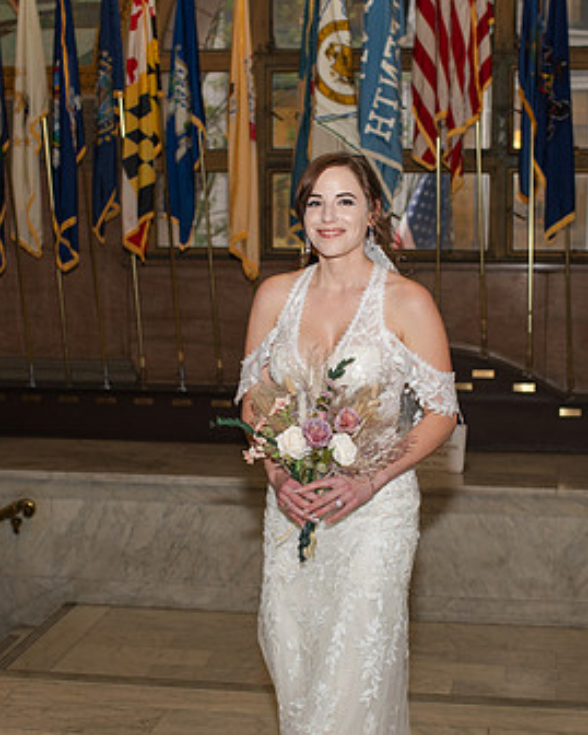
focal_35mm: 66
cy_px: 407
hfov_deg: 23.2
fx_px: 1435
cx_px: 299
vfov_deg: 28.7
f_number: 3.5
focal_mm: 35
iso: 1000
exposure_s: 1/200
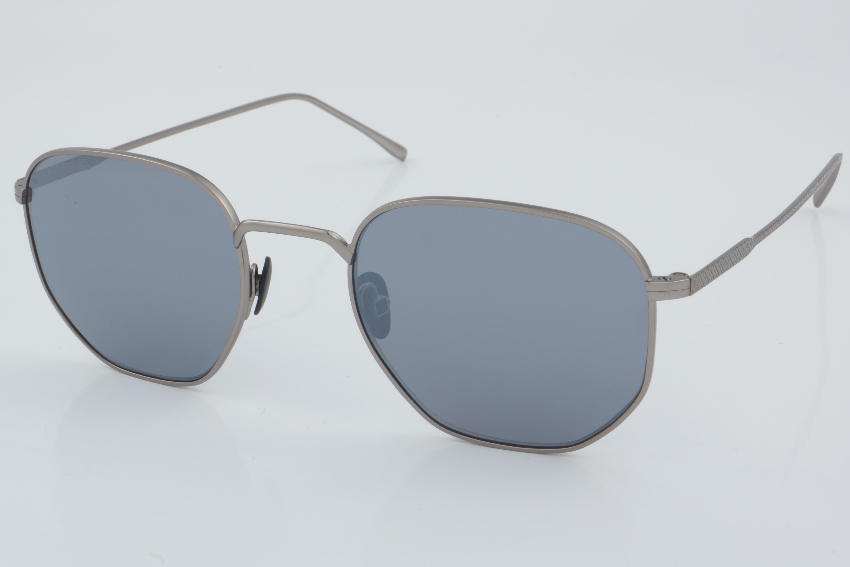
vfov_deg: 18.2
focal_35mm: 75
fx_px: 1771
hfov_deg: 27.0
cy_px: 284
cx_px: 425
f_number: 32
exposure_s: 1/4
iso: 100
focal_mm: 50
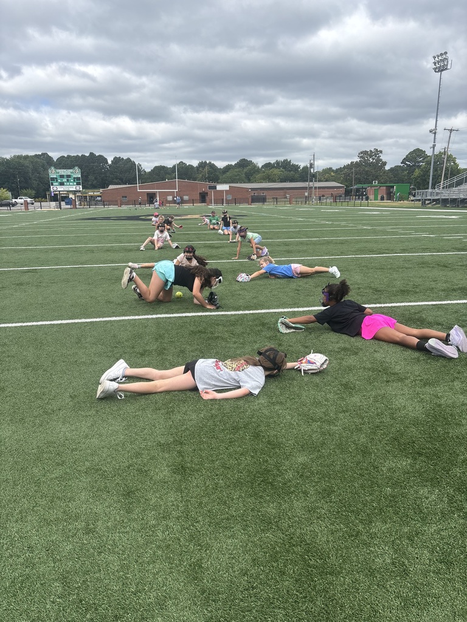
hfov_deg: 53.1
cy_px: 311
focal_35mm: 26
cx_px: 234
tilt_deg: -13.3
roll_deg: +0.2
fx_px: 468
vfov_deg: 67.3
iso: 50
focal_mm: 5.96
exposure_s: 1/1876
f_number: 1.6
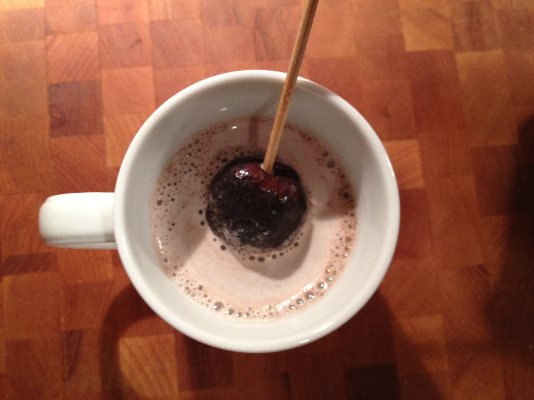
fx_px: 540
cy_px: 200
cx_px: 267
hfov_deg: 52.6
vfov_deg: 40.7
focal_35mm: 35
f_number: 2.4
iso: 160
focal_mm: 4.28
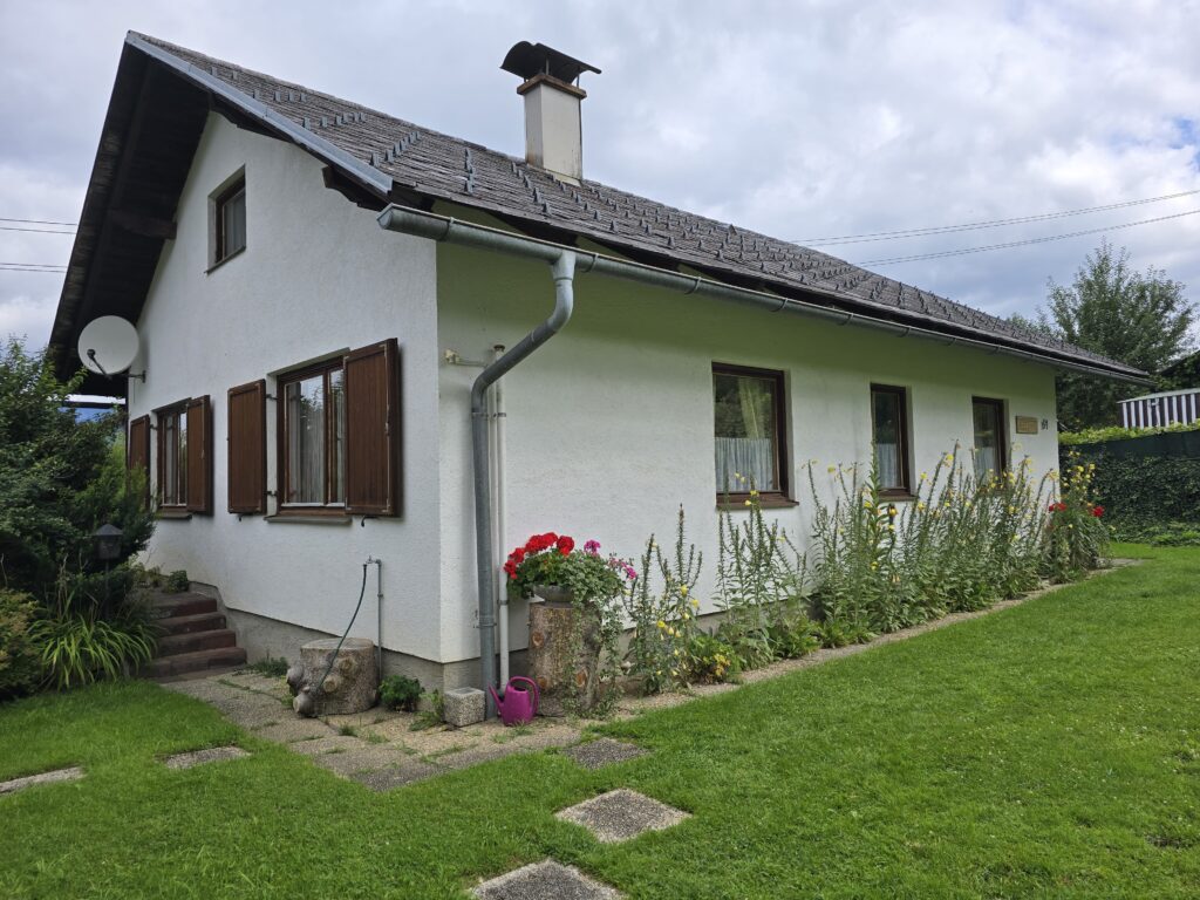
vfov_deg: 58.9
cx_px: 600
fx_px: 797
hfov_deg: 73.9
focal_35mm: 23
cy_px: 450
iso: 12
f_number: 1.7
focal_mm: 6.3
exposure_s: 1/521
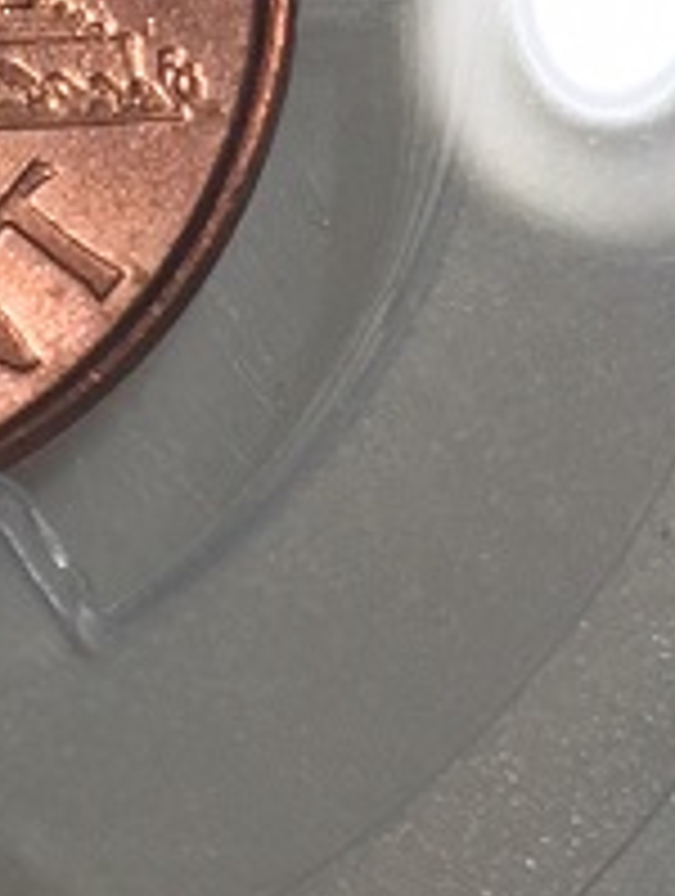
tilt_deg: -80.3
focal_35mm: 155
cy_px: 306
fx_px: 4017
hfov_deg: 9.4
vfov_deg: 12.7
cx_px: -212
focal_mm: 4.15
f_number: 2.2
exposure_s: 1/40
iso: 32
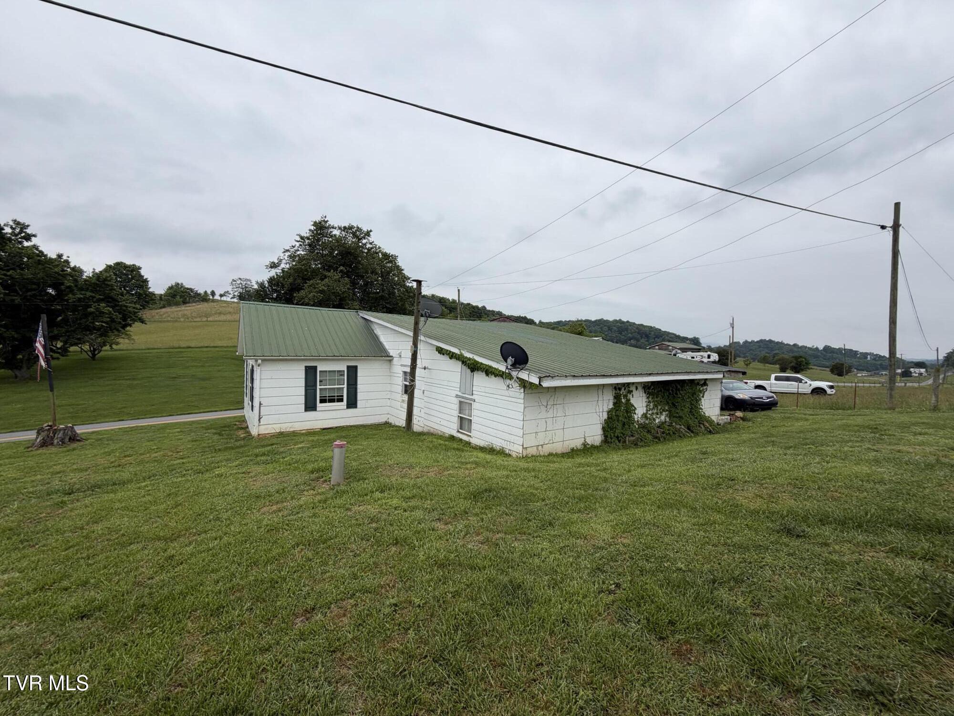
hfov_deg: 102.1
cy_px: 358
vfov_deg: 85.7
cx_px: 477
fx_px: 386
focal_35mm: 14
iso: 40
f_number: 2.2
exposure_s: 1/574
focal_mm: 2.22
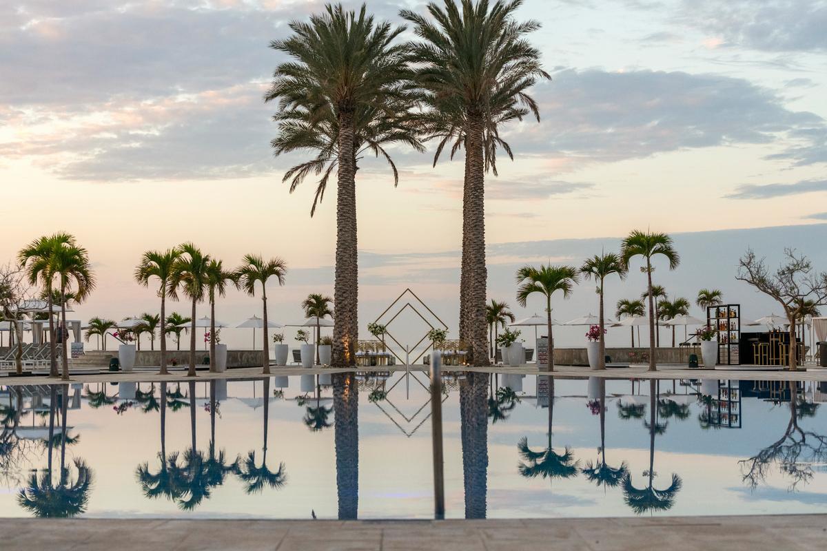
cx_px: 414
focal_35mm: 70
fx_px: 1608
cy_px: 276
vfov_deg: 19.5
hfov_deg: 28.8
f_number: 5.6
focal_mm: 70
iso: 1600
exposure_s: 1/1000
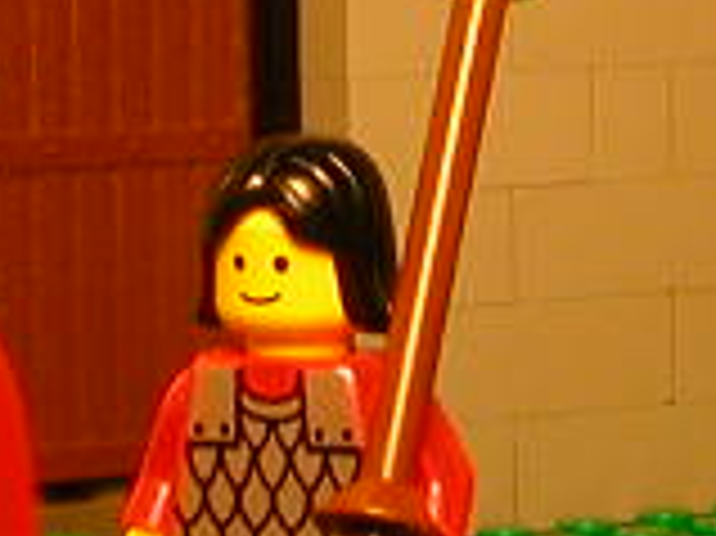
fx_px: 4816
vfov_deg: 6.4
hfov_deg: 8.5
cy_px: 81
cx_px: 405
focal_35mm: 233
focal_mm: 8.9
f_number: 3.4
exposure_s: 1/44.9
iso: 100
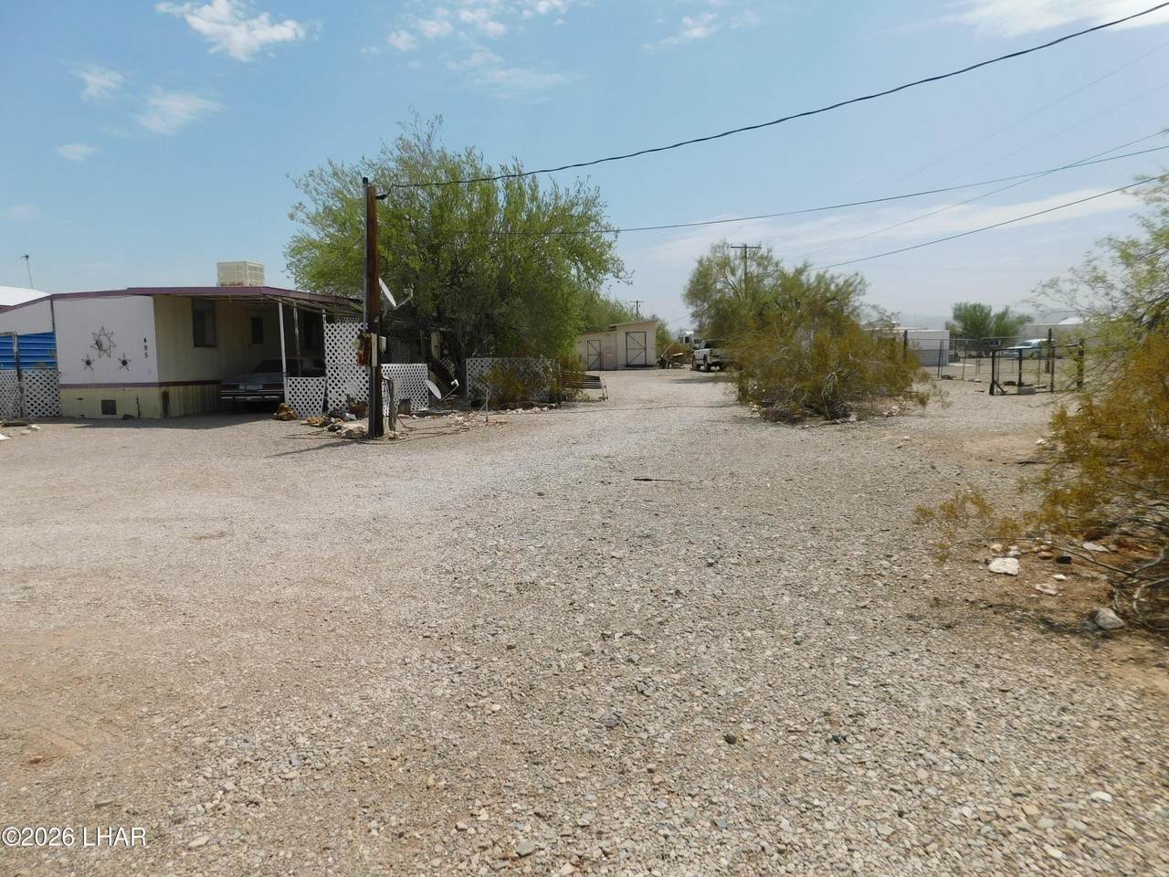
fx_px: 777
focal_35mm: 23
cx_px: 584
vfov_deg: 58.9
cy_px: 438
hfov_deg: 73.9
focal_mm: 4
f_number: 6
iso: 125
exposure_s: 1/800
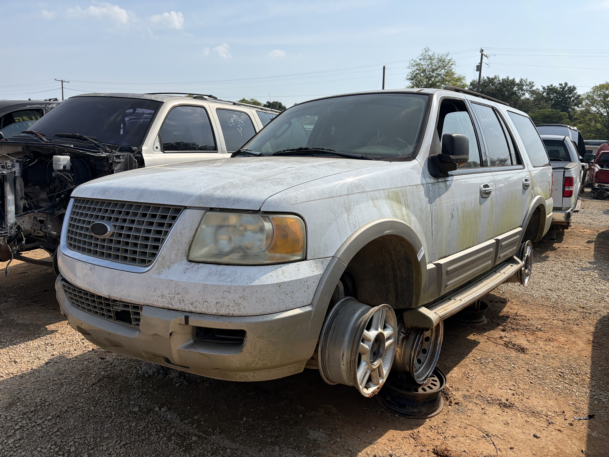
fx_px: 457
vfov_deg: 53.1
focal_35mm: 26
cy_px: 228
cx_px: 304
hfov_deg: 67.3
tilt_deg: -10.6
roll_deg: -3.9
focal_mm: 5.96
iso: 50
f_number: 1.6
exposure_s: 1/4608
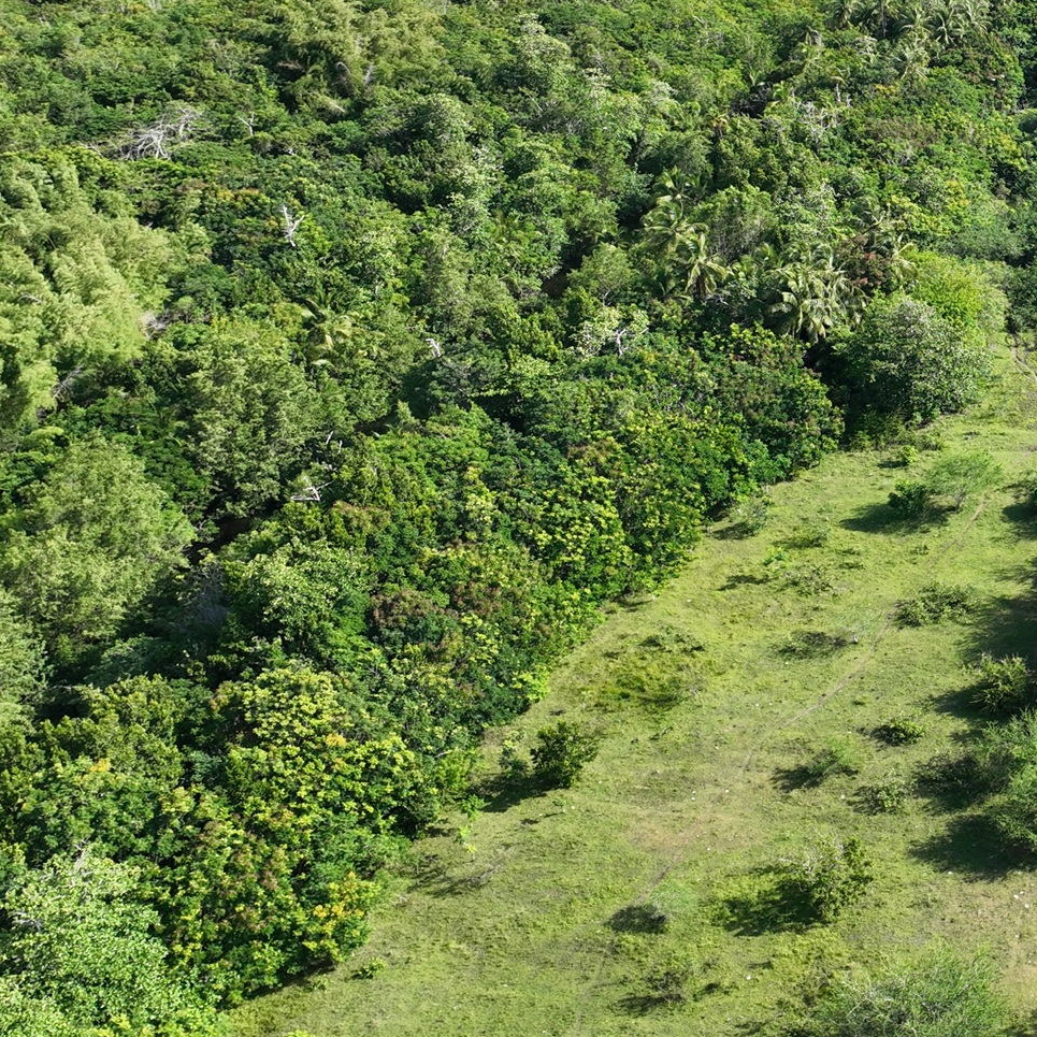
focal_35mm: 58
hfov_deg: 26.3
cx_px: 1248
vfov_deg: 29.4
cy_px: 375
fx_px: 1966
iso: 160
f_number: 2.8
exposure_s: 1/1250
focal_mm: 12.29
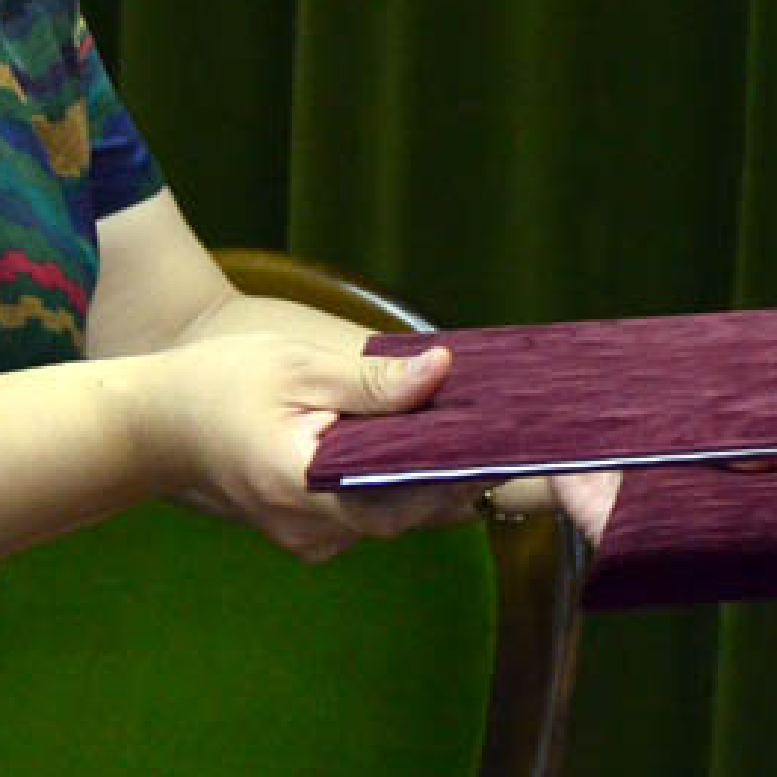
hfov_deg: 8.6
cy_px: -185
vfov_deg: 8.5
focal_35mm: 203
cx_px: 860
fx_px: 5153
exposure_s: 1/160
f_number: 5
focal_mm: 35
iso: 1250
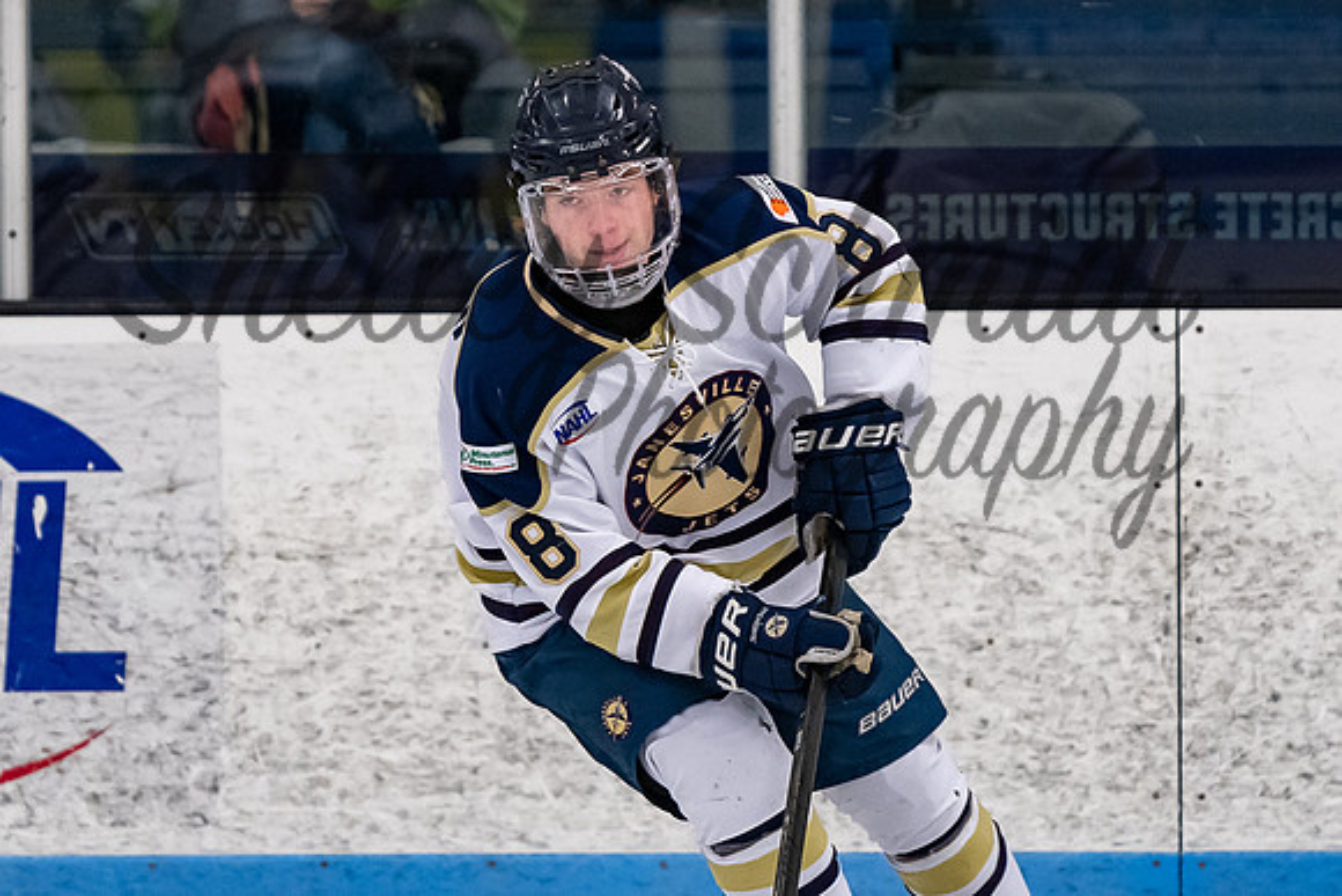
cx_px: 633
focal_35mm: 459
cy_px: 225
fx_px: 17124
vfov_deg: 3.0
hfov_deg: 4.5
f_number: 3.2
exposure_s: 1/800
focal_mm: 200
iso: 2000
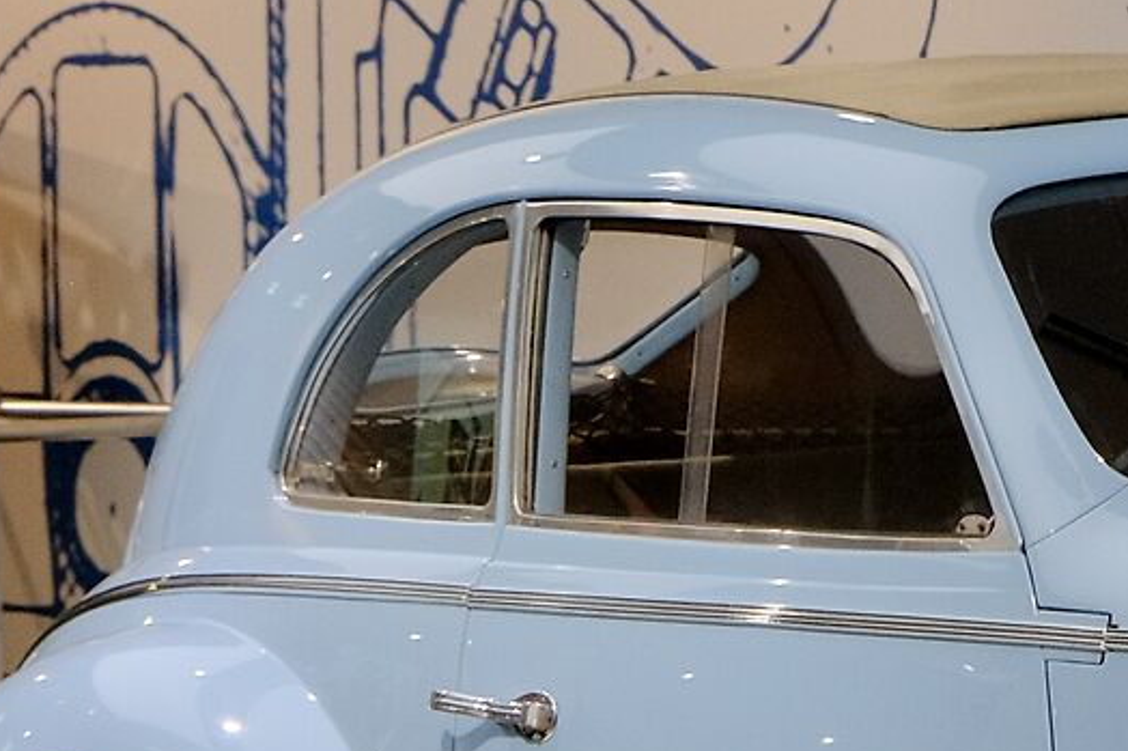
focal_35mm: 293
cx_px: 1866
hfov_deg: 6.9
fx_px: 9177
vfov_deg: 4.7
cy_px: 747
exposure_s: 1/150
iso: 800
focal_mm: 42.9
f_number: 4
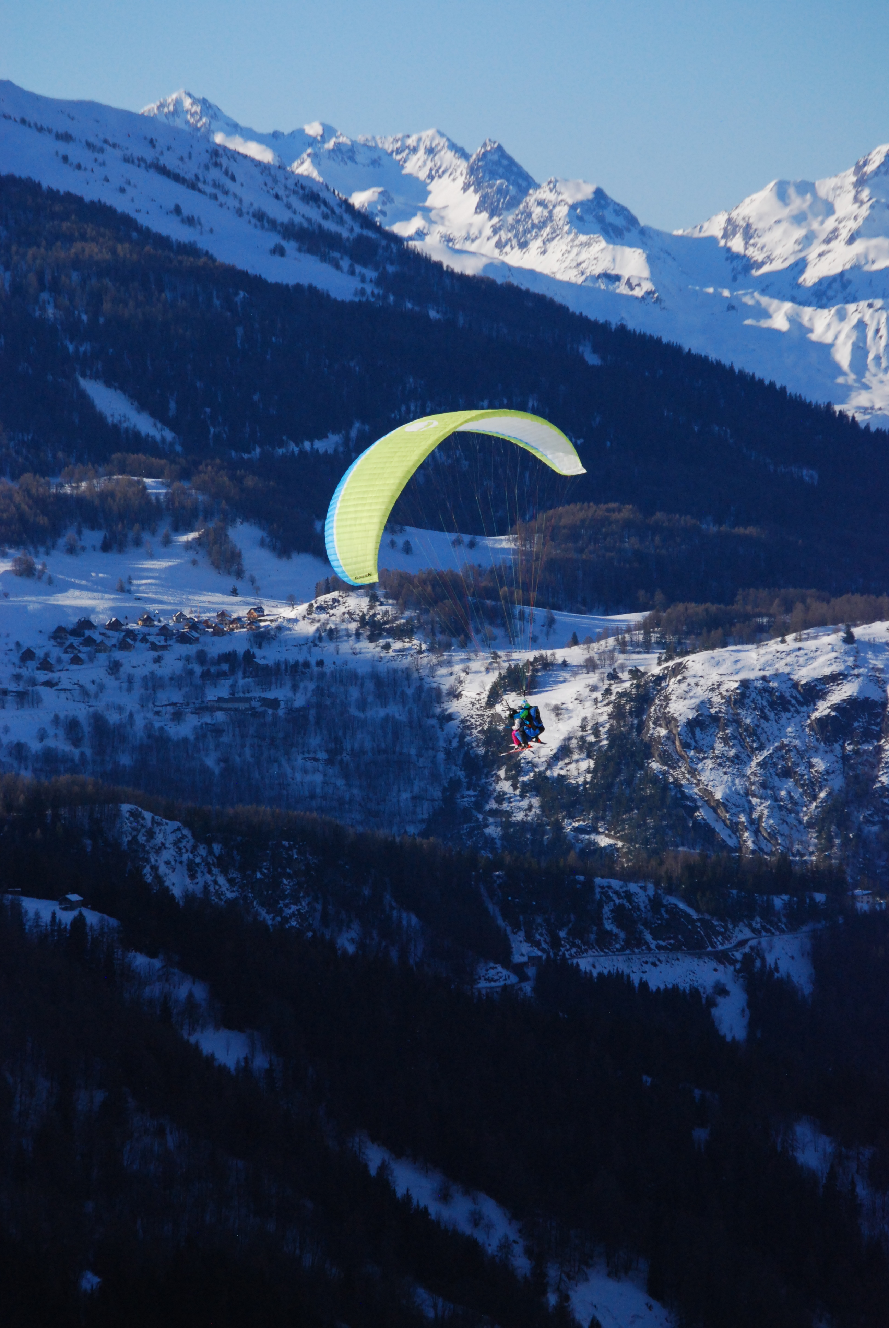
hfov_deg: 5.9
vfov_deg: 8.8
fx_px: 8587
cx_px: 444
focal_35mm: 232
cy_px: 664
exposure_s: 1/3200
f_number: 7.1
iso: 800
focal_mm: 155
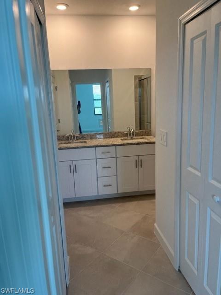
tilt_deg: -12.4
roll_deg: +2.5
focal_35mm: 26
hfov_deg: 53.1
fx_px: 221
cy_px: 148
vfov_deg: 67.3
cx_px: 110
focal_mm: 5.1
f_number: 1.6
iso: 80
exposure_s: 1/120
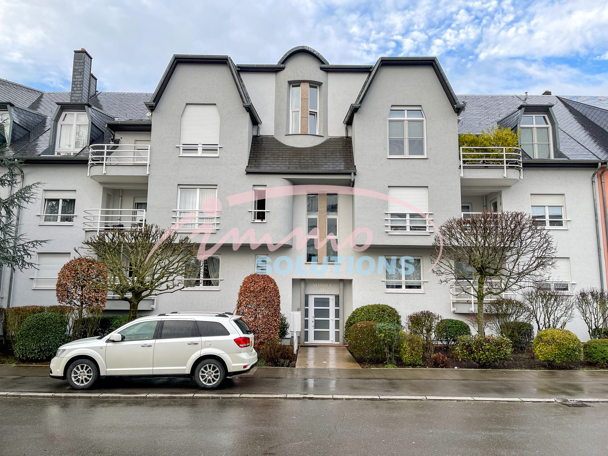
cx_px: 304
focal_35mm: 26
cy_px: 228
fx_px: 457
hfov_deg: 67.3
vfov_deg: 53.1
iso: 32
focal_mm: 5.1
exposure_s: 1/270
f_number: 1.6
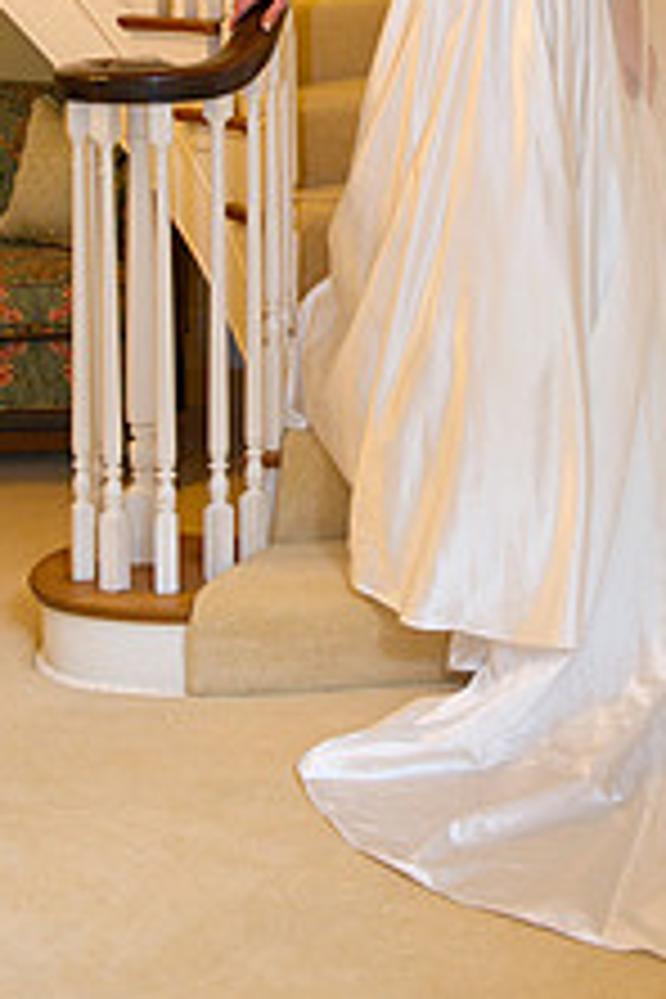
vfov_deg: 25.3
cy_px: 50
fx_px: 2137
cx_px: 619
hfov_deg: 17.4
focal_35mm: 77
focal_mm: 38
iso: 1250
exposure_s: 1/50
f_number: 5.6
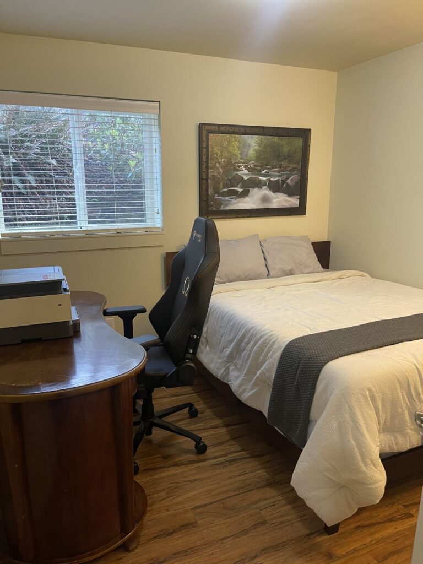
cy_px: 282
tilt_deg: -12.8
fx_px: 407
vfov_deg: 69.4
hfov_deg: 54.9
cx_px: 212
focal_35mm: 25
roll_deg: +0.6
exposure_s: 1/60
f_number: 1.6
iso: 250
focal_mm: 5.1
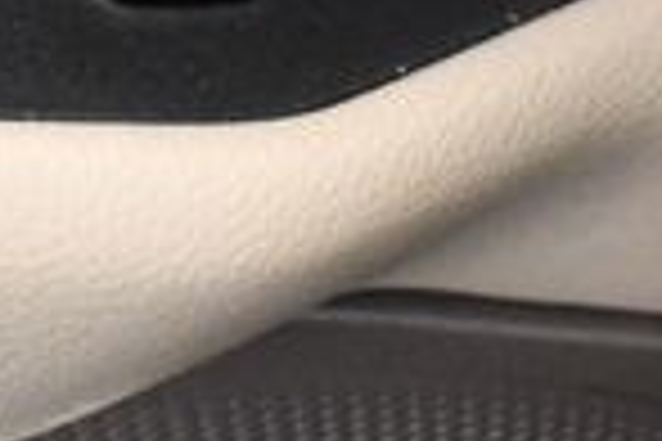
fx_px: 4156
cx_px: -383
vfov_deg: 6.0
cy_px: -230
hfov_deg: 8.8
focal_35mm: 226
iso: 5000
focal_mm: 26
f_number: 4
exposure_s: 1/60
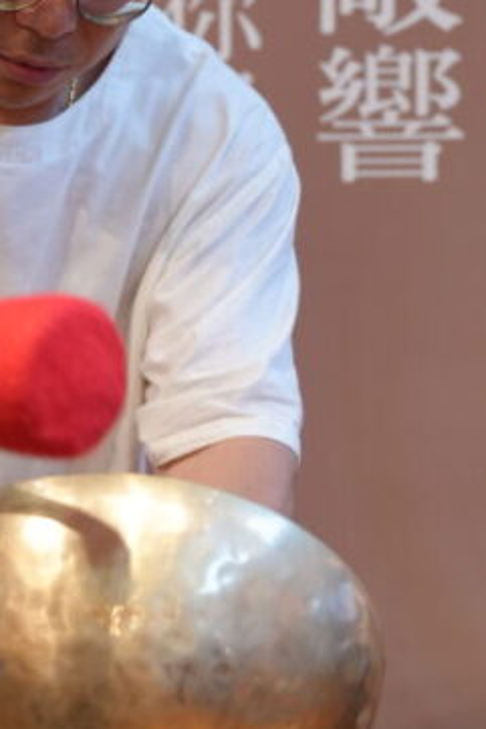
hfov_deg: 6.3
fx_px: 4358
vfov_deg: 9.6
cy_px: 387
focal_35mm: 215
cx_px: -86
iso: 1600
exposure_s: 1/200
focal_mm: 76
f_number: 2.8
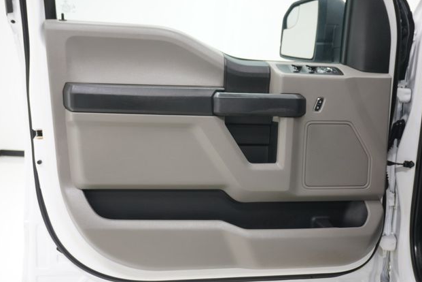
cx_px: 209
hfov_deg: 55.8
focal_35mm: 34
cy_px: 142
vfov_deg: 38.9
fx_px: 399
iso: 400
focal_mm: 22
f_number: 4.5
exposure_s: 1/60
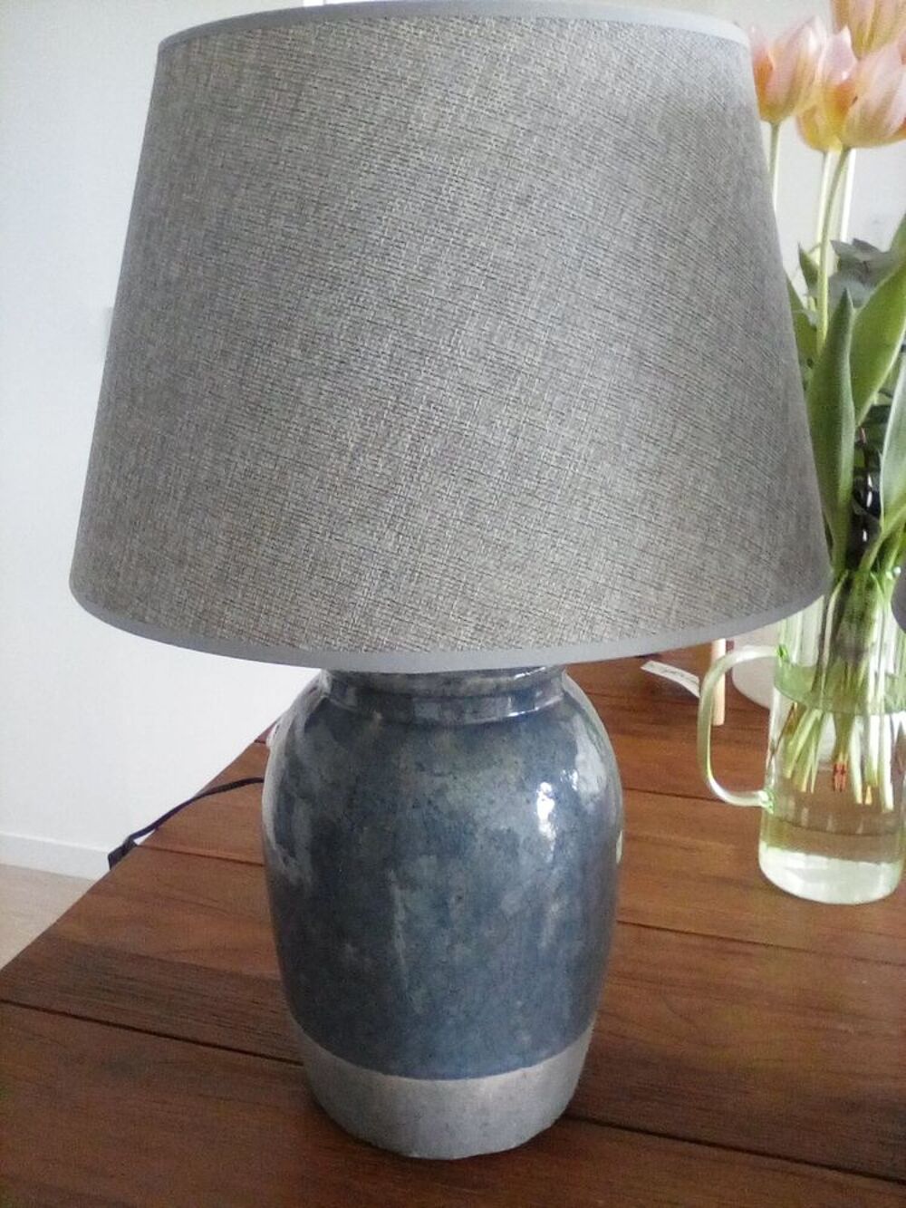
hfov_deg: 40.7
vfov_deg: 52.6
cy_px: 604
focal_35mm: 35
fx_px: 1221
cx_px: 453
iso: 279
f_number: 2.8
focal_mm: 2.9
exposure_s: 1/25
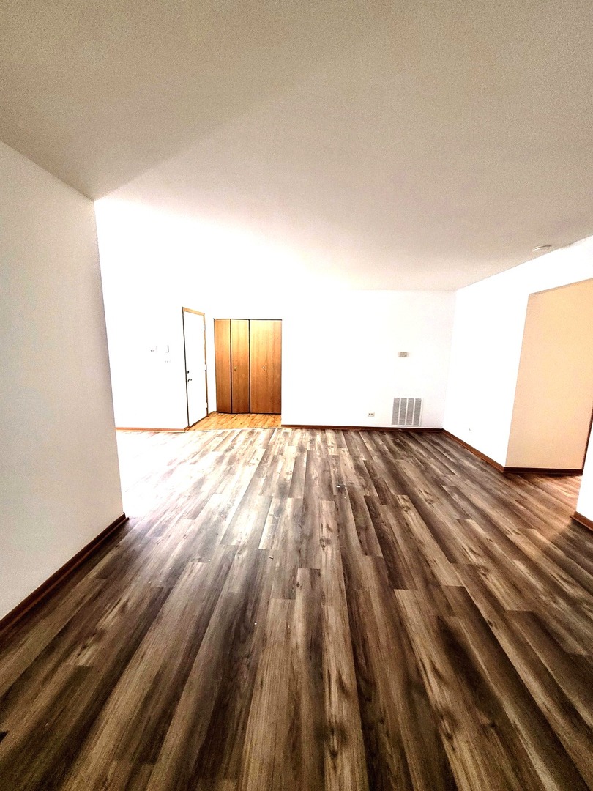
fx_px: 297
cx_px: 296
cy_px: 396
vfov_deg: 106.2
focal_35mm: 13
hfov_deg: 89.9
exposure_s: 1/40
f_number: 2.2
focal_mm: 1.74
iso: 320
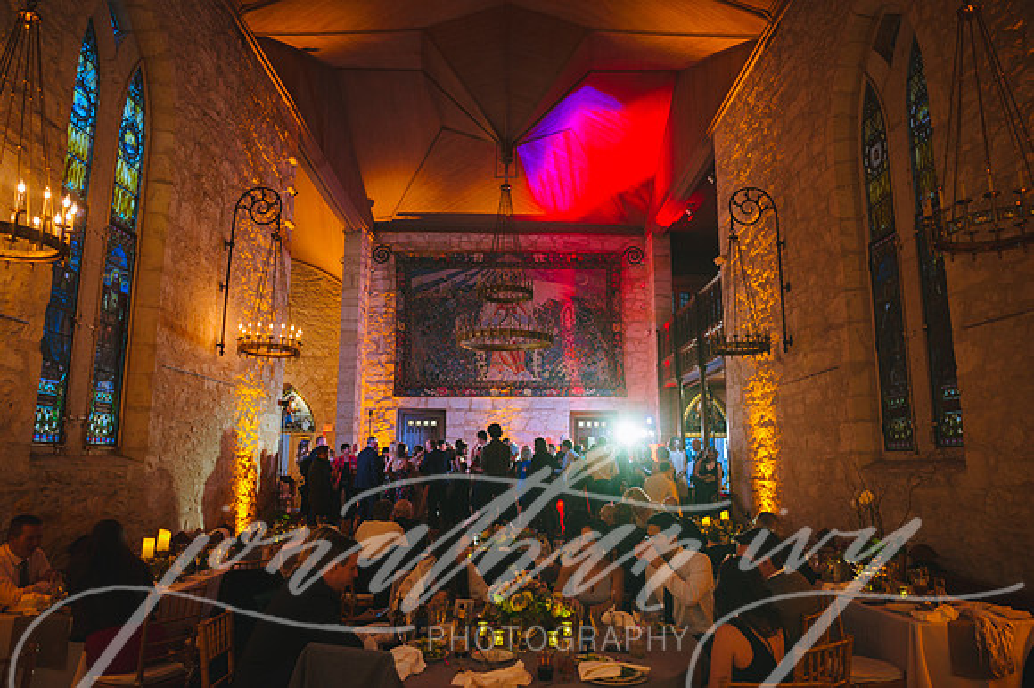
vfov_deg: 53.1
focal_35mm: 24
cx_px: 517
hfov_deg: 73.8
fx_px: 689
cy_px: 344
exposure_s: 1/20
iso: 1600
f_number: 2.8
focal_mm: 24
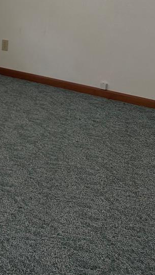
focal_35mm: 77
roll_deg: -1.1
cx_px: -243
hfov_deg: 11.9
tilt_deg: -6.3
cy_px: 10
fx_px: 562
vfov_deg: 26.3
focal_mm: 6.76
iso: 160
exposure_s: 1/120
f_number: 1.78
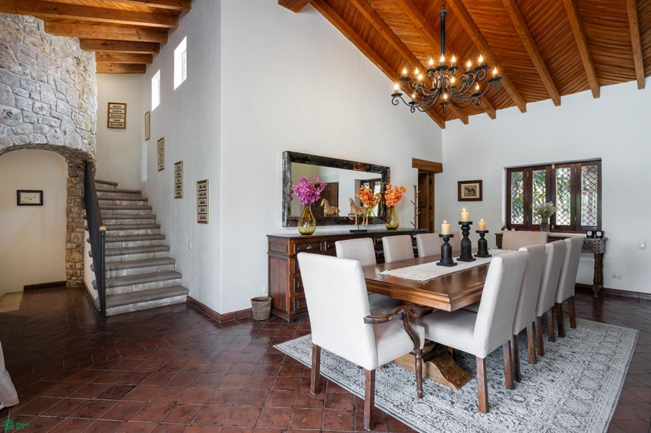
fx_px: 313
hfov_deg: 92.3
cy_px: 216
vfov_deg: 69.5
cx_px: 326
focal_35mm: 17
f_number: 10
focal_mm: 17.3
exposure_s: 1/15
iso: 400
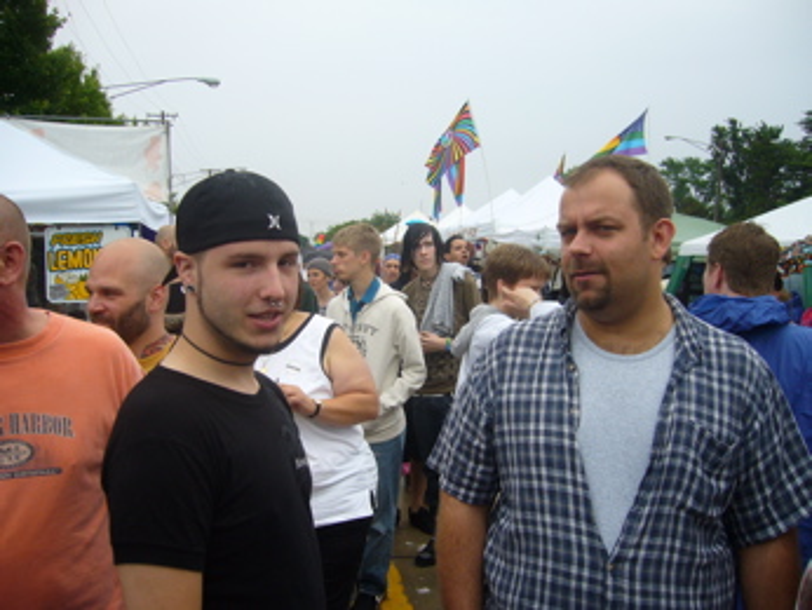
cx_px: 406
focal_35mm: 35
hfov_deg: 52.6
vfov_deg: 40.7
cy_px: 305
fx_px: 822
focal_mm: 5.8
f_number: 2.8
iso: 80
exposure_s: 1/500
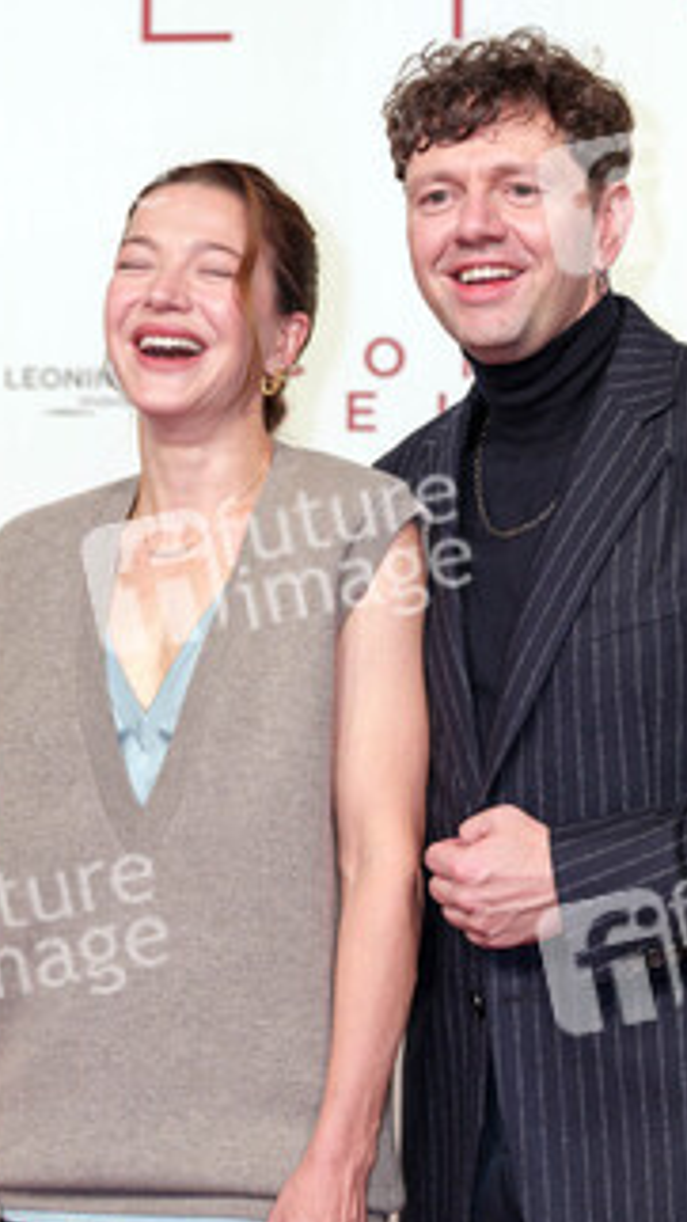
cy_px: 755
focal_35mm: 91
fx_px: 2949
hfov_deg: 13.3
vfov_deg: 23.4
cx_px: 387
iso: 320
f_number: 3.2
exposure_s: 1/250
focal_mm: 70
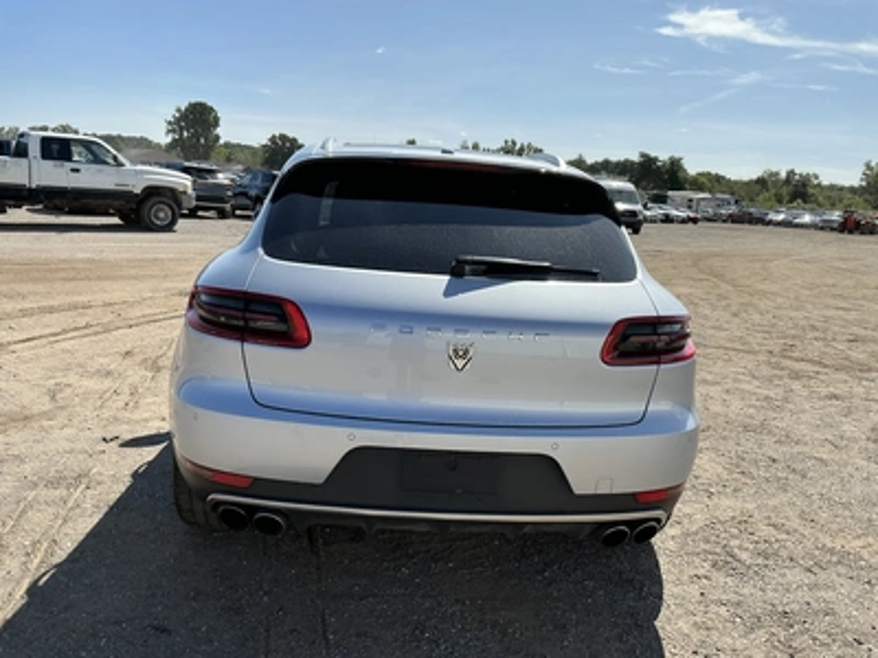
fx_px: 710
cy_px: 329
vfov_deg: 49.7
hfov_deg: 63.4
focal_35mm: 28
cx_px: 439
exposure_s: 1/2141
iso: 25
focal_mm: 3
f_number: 1.8
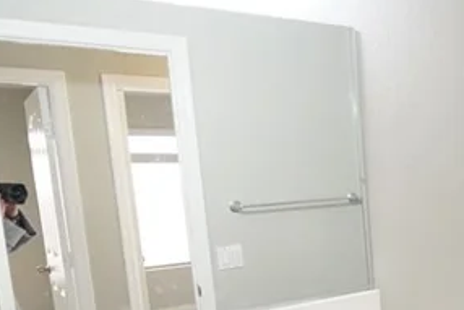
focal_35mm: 43
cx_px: 548
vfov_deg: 30.8
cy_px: 228
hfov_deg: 36.0
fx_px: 554
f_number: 8
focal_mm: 12
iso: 8000
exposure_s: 1/125
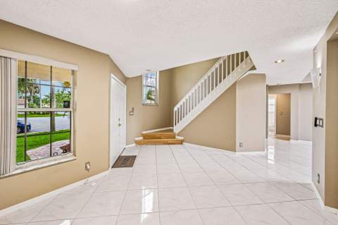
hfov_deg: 104.3
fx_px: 131
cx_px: 169
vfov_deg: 81.1
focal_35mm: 14
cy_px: 112
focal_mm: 14
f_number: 8
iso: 4000
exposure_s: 1/200
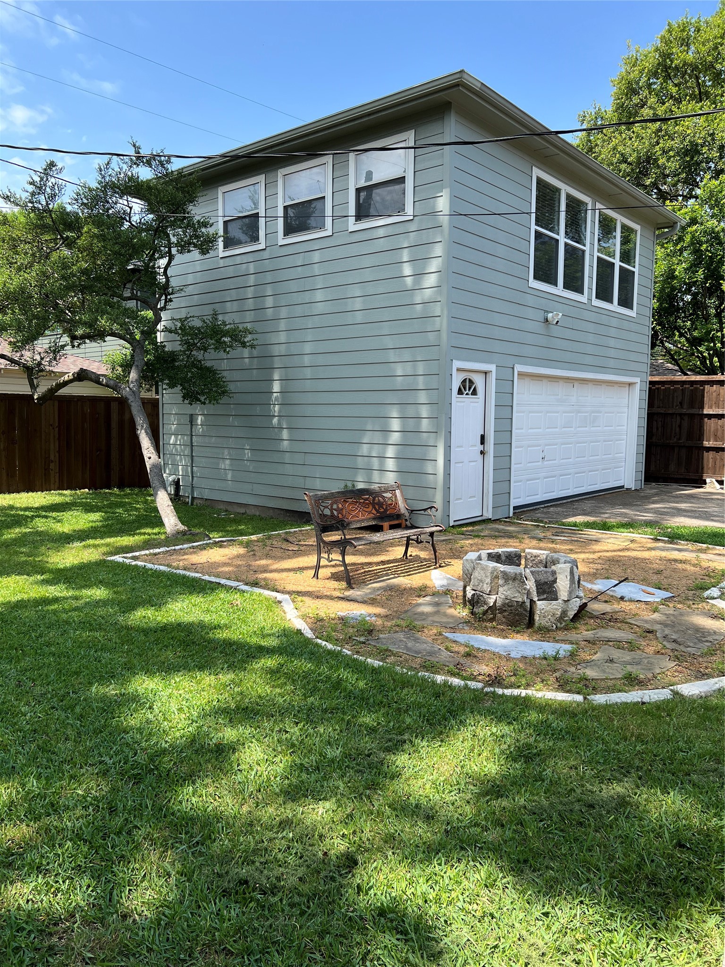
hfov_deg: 53.1
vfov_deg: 67.3
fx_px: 726
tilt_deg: -5.1
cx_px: 362
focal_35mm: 26
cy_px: 484
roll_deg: -0.8
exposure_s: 1/1377
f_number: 1.5
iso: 50
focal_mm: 5.7
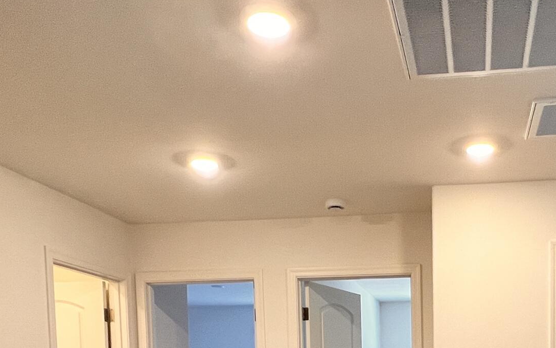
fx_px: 576
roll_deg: +0.5
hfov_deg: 49.6
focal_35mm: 38
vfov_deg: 28.9
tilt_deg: -3.6
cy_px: 423
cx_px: 412
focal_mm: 1.57
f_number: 1.8
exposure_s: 1/120
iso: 200
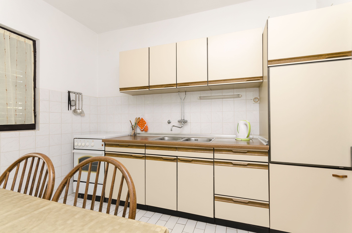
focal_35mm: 15
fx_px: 146
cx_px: 176
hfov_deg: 100.5
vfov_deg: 77.1
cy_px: 116
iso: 160
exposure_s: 1/60
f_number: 8
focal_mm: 10
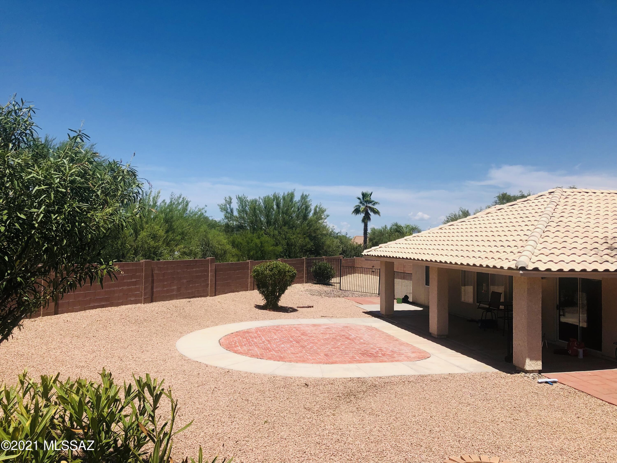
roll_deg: +0.9
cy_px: 232
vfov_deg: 49.7
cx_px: 308
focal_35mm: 28
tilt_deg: +1.0
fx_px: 499
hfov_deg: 63.4
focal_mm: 3.99
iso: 20
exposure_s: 1/3205
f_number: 1.8
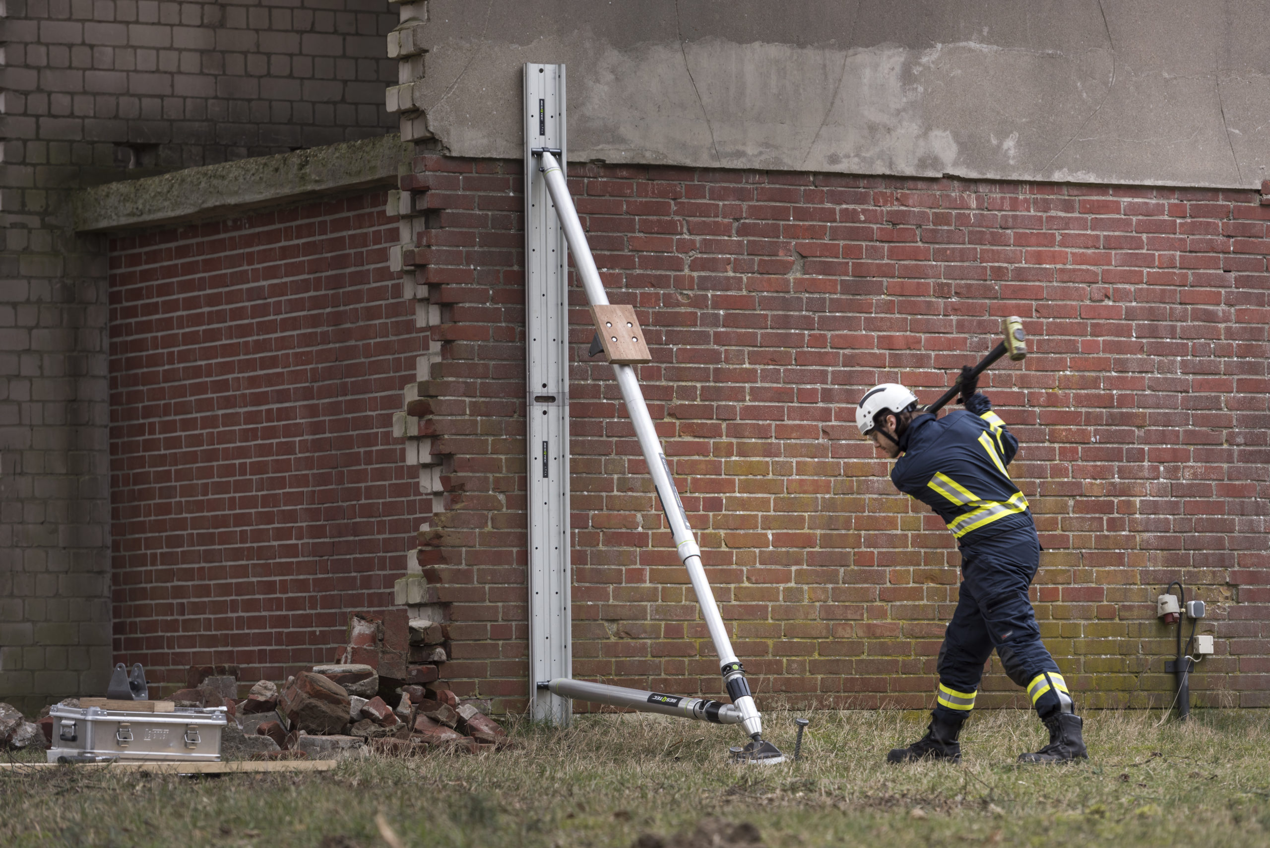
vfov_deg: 8.1
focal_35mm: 170
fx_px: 5999
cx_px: 635
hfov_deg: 12.1
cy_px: 424
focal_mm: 170
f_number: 3.5
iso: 100
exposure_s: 1/125
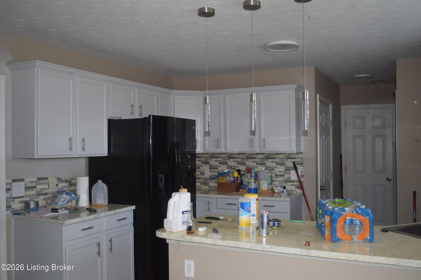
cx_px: 210
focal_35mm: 36
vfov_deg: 36.9
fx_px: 421
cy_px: 140
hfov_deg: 53.1
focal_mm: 24
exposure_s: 1/60
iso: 1000
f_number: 4
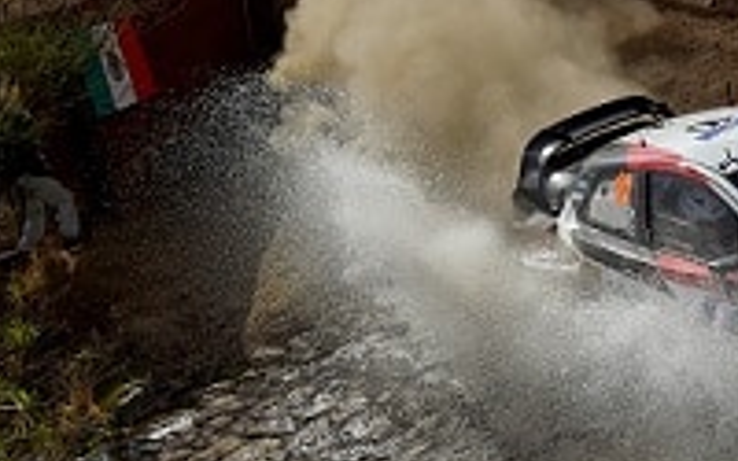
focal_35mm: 76
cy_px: 214
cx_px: 646
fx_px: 1529
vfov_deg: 17.2
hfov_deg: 26.4
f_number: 6.3
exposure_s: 1/6400
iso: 400
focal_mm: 34
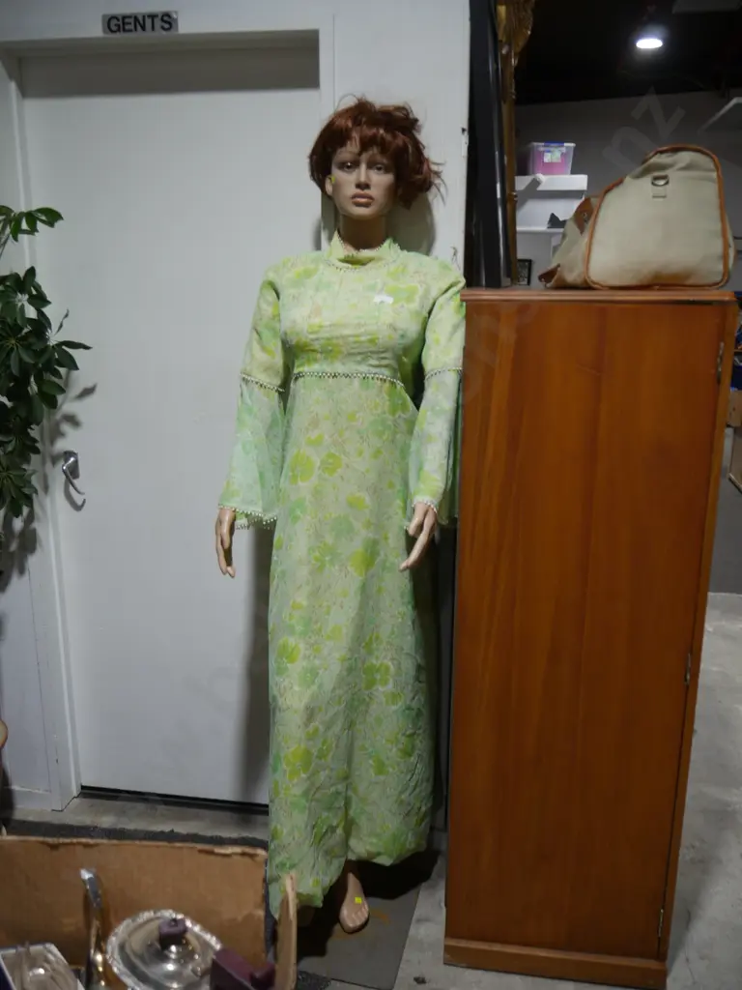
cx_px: 371
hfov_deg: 49.7
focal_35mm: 28
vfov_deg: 63.4
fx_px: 800
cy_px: 495
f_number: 3.5
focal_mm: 14
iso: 200
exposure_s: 1/100
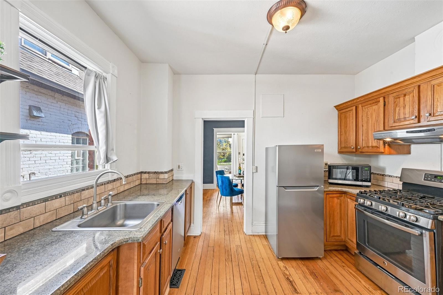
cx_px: 222
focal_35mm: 14
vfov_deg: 81.2
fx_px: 172
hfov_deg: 104.3
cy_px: 148
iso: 360
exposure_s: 1/15
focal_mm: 14
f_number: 11
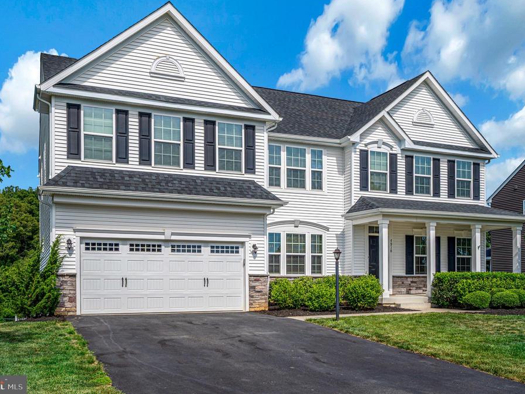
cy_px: 196
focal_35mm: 33
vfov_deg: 43.0
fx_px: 501
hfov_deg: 55.3
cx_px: 262
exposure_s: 1/640
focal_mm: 30
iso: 100
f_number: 9
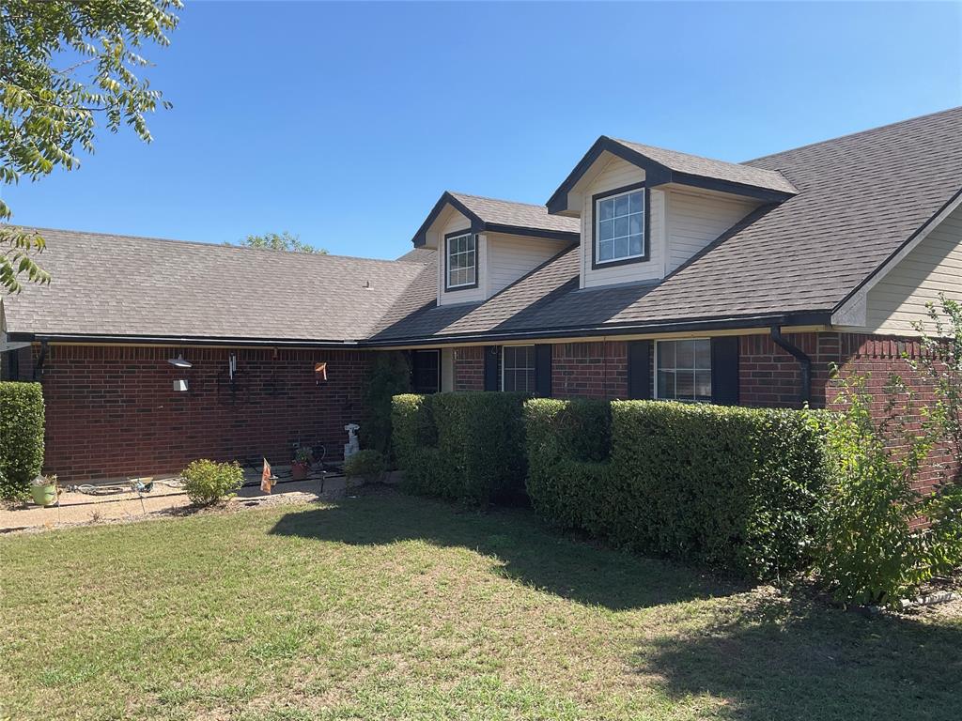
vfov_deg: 48.2
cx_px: 481
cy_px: 360
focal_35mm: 29
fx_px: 806
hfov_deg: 61.7
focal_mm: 3
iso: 16
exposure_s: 1/1311
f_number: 1.8
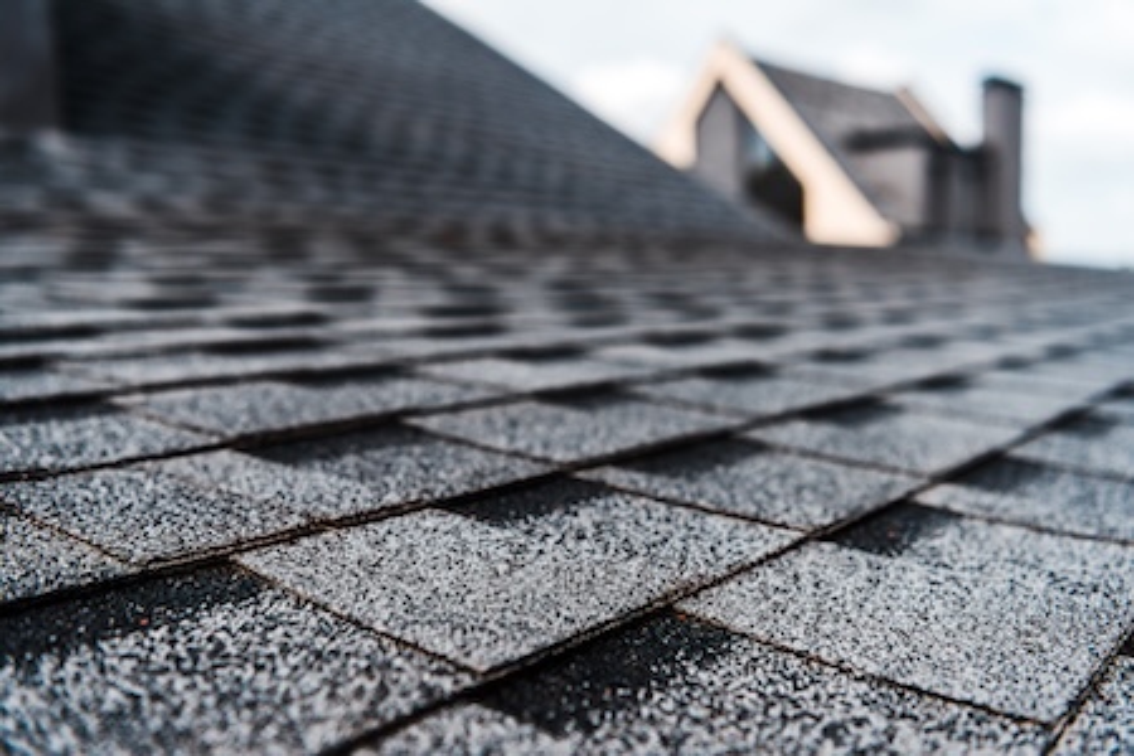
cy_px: 378
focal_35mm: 36
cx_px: 567
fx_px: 1134
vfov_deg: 36.9
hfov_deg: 53.1
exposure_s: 1/1600
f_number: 3.5
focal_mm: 36
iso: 100
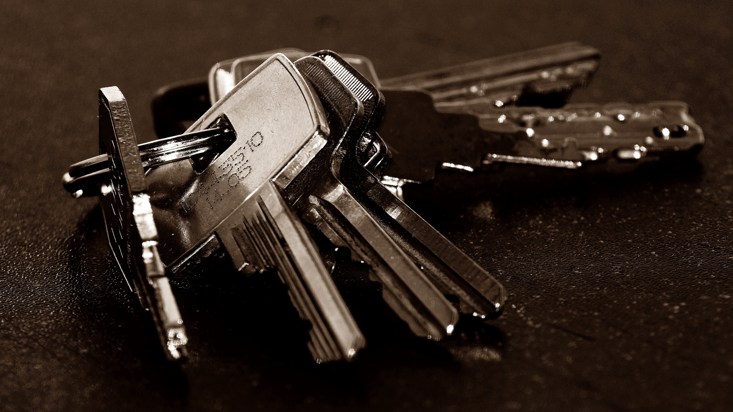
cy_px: 220
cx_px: 369
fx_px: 9252
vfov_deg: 2.6
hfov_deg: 4.5
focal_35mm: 476
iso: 400
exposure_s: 1/60
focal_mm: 300
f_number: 11
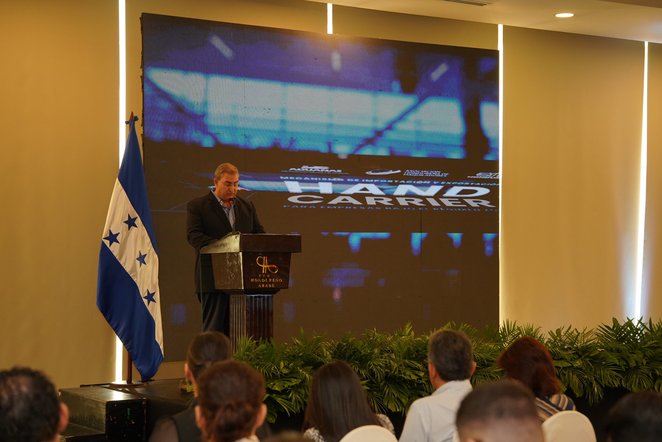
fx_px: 1287
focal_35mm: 70
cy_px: 221
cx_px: 331
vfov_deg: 19.5
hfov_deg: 28.8
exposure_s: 1/160
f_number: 4
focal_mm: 70
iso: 1600
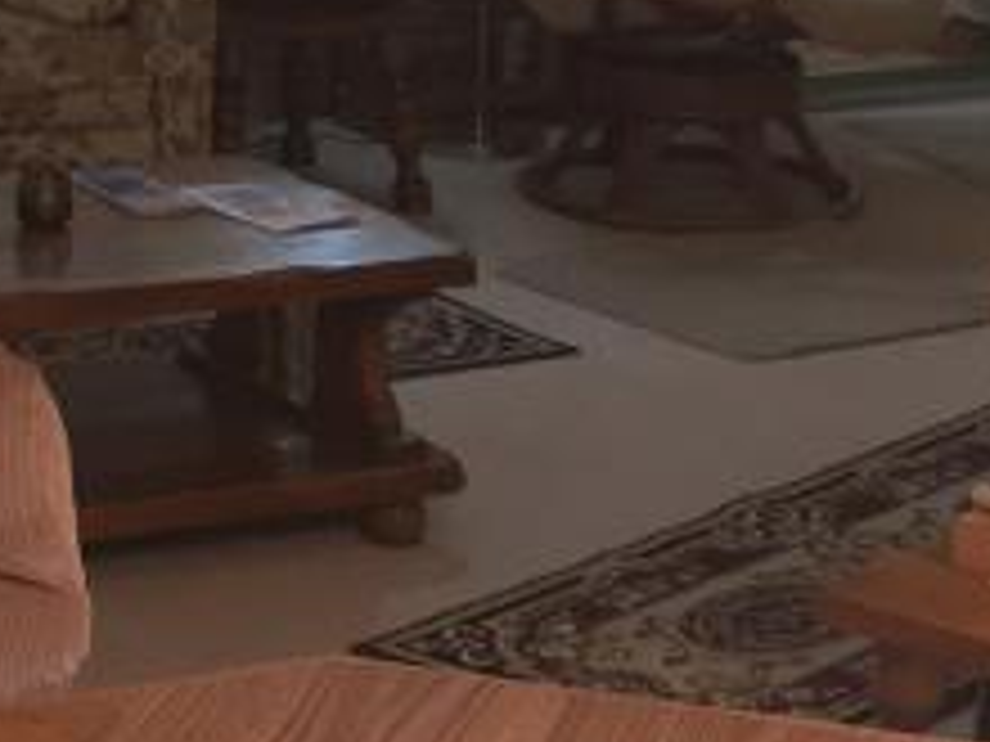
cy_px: -247
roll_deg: -1.7
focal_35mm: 135
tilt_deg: -6.2
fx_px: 3861
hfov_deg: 14.5
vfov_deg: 10.7
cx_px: 144
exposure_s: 1/30
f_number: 2.2
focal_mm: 4.15
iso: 80
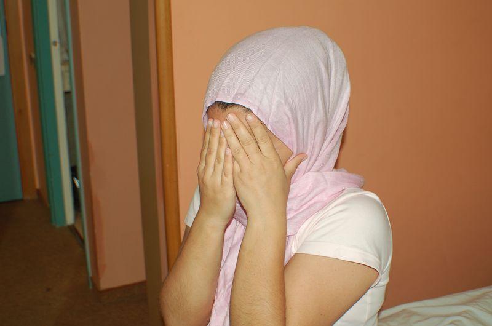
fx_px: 921
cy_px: 163
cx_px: 246
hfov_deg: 29.9
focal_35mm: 68
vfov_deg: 20.1
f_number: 5.3
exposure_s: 1/60
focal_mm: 45
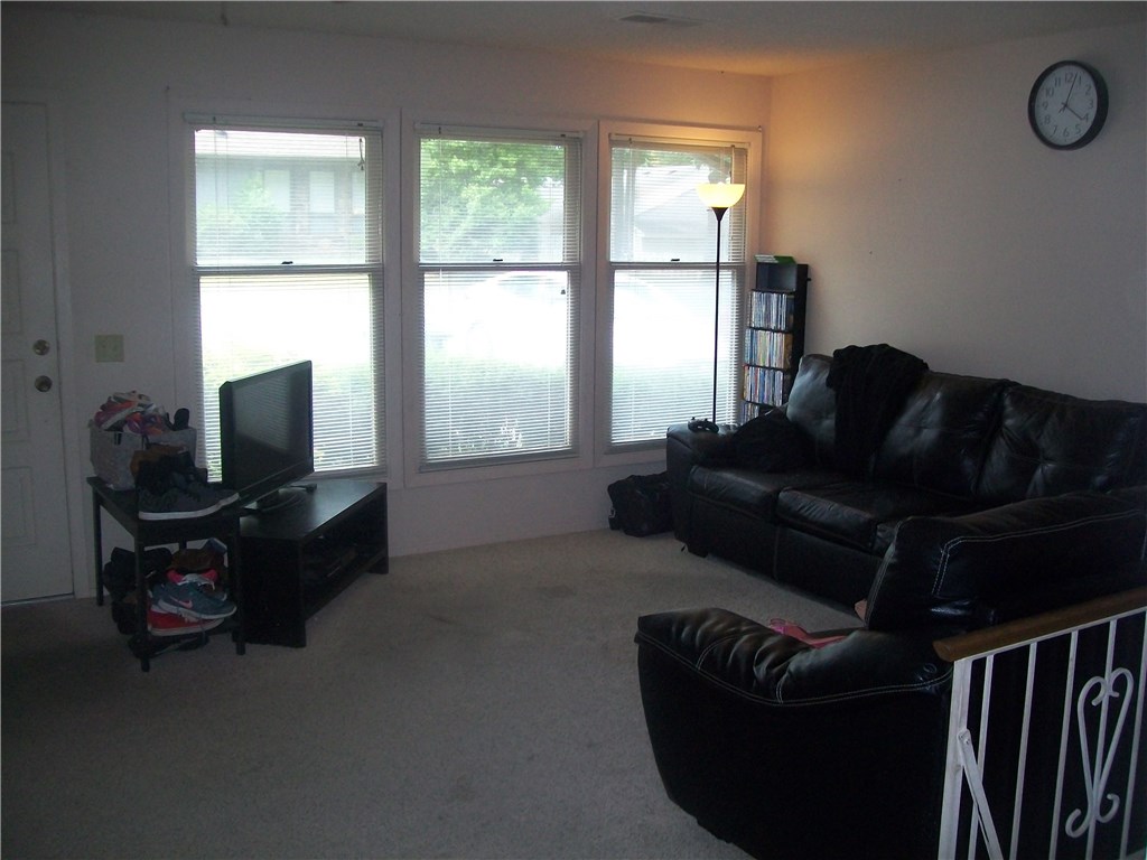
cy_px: 430
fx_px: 1127
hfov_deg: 54.0
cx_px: 574
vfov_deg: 41.8
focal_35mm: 34
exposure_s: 1/100
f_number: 2.7
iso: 160
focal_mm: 6.1
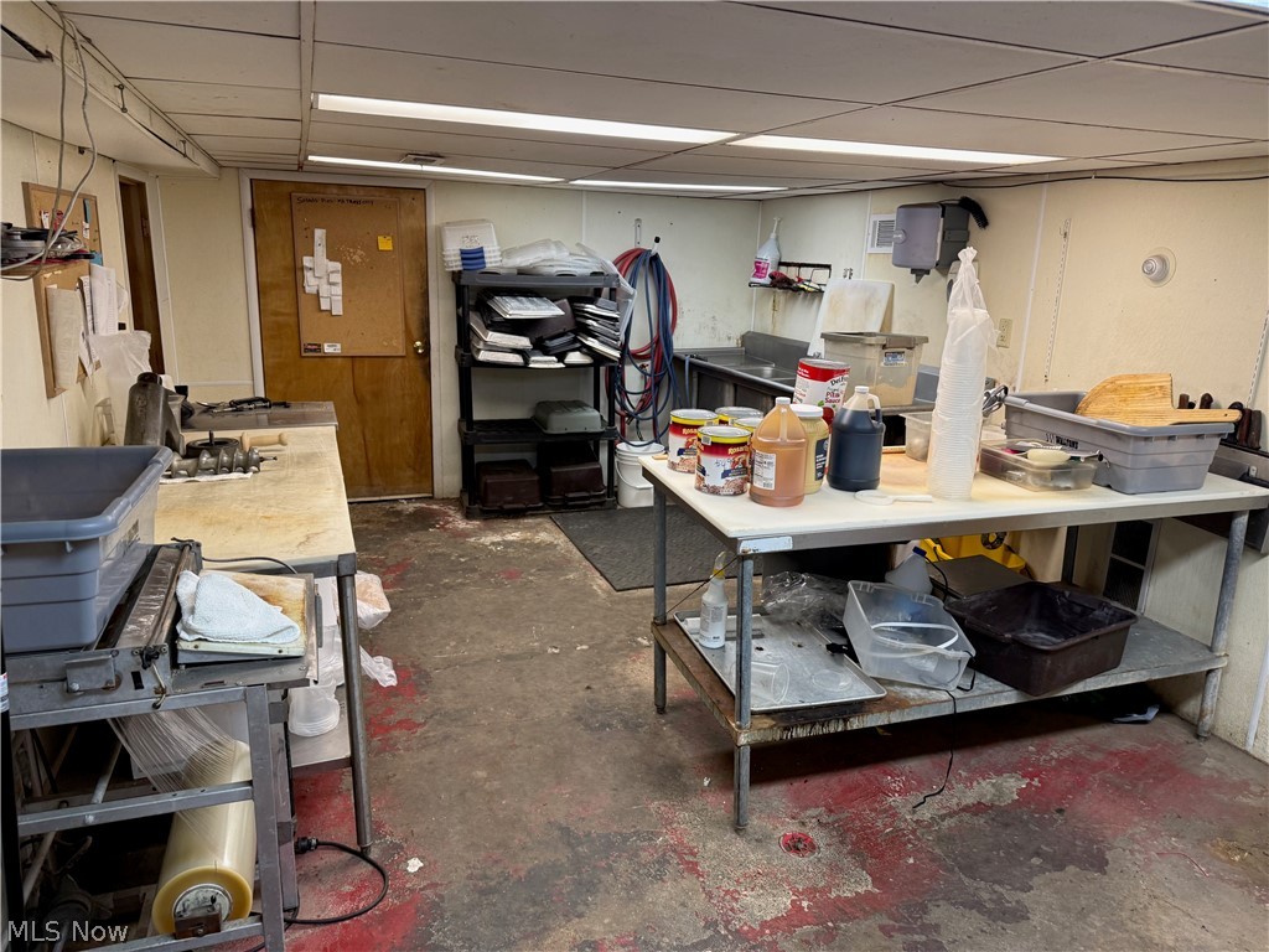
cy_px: 476
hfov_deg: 71.6
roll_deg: -3.0
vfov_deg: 56.8
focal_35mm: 24
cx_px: 634
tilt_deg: -12.7
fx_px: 880
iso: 160
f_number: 1.78
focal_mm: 6.76
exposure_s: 1/60
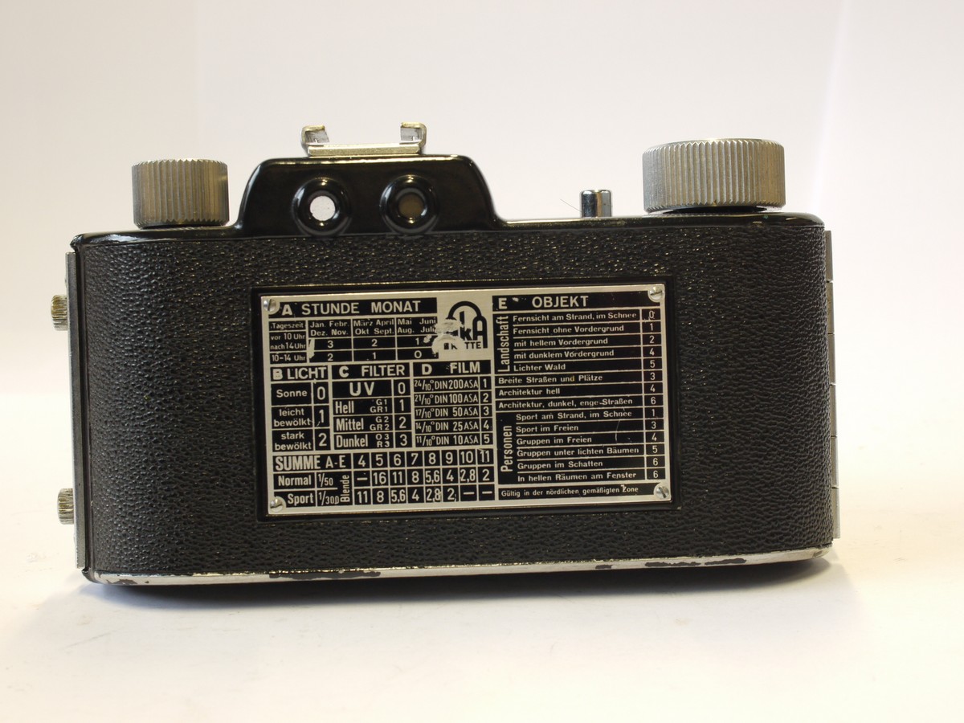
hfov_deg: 32.2
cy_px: 362
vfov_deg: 24.4
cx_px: 482
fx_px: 1671
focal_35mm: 60
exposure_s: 1/13
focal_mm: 30
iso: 400
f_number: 9
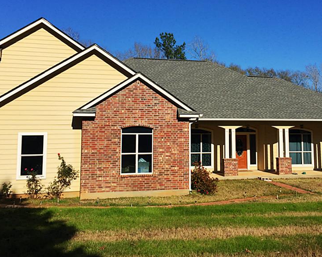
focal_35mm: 40
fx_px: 381
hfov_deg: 45.6
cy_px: 96
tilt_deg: +3.8
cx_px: 190
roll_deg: +0.1
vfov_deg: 37.1
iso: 32
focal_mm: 4.15
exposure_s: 1/3968
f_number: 2.2
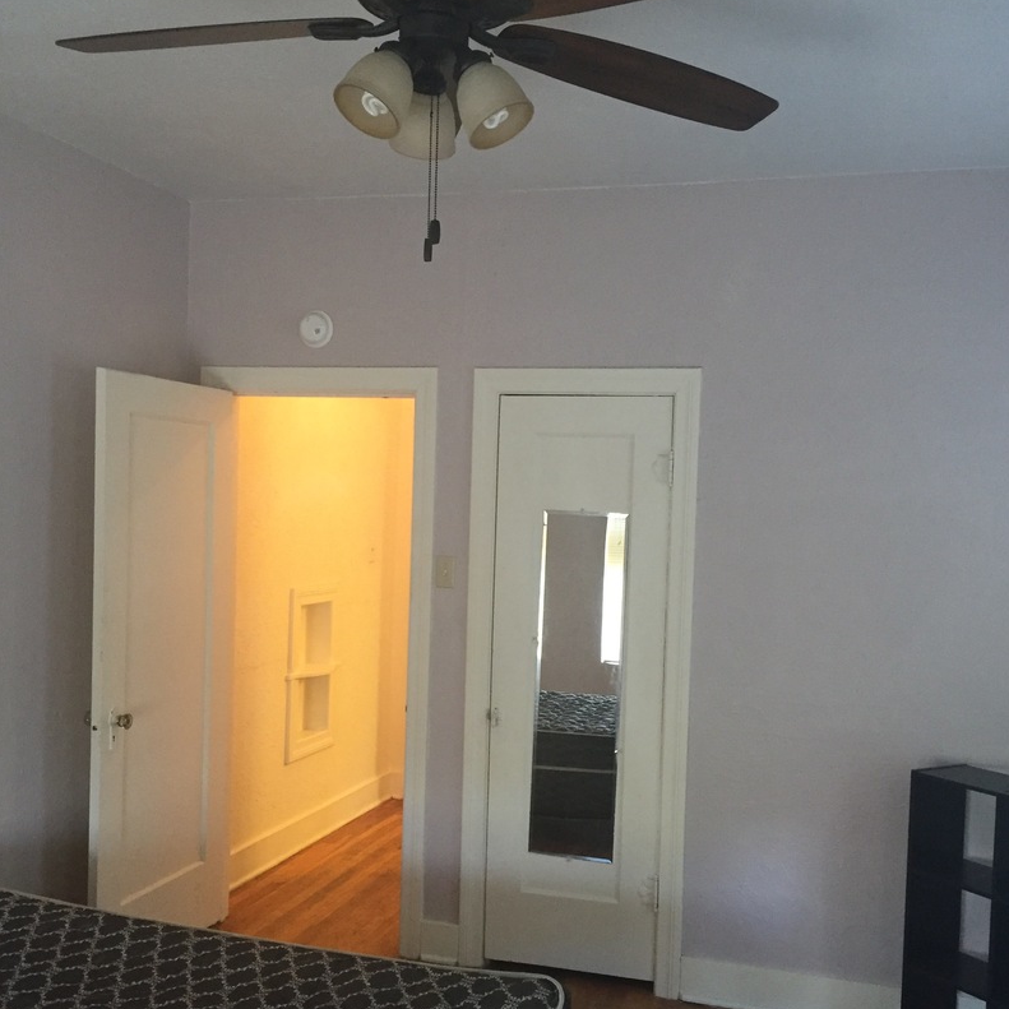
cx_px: 509
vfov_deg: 47.1
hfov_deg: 47.2
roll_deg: -2.7
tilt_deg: -1.0
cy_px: 560
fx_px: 1154
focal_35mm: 35
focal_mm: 4.15
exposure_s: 1/30
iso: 200
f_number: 2.2
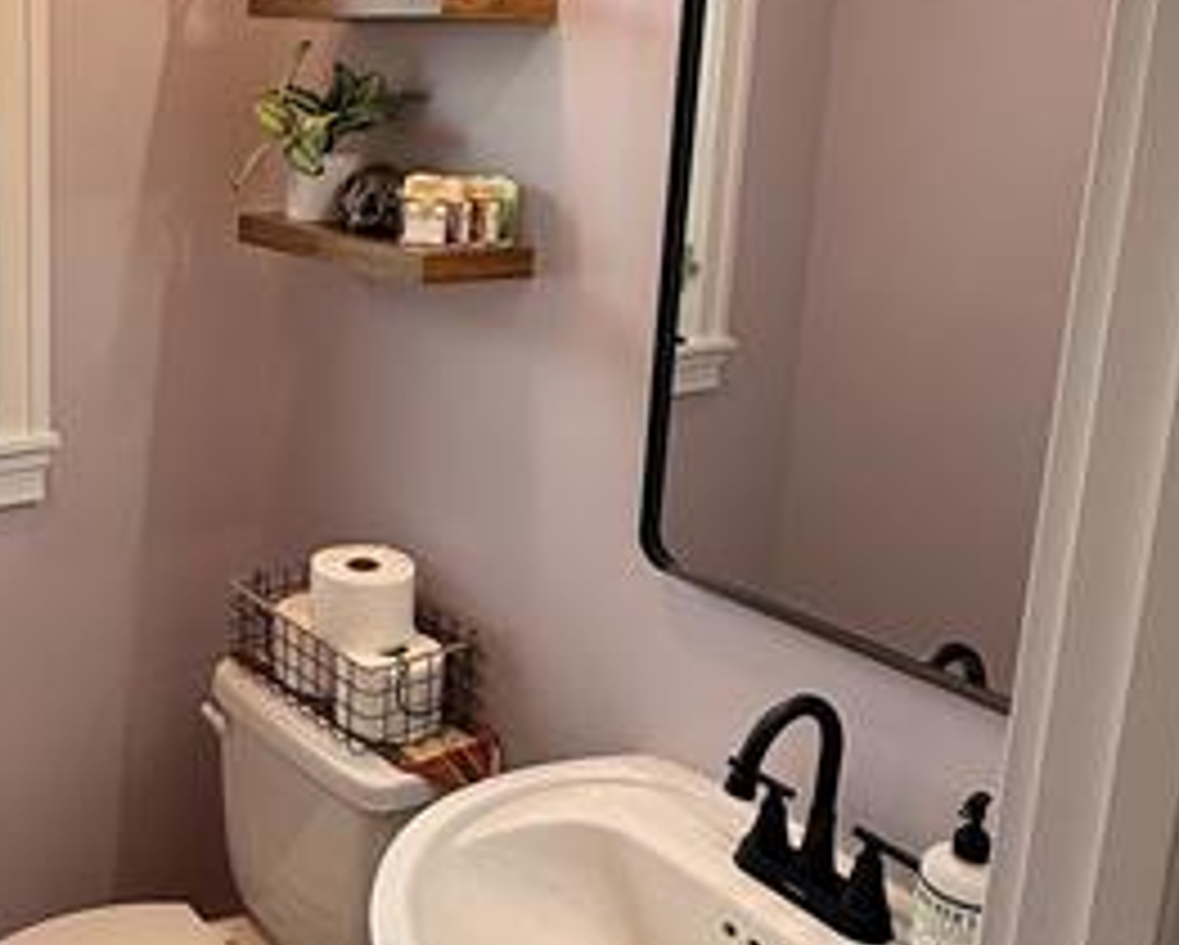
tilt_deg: -11.5
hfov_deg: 43.0
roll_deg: -1.3
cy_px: 328
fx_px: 1397
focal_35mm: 40
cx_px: 189
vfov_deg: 37.0
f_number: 2.2
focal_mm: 2.22
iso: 80
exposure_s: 1/120
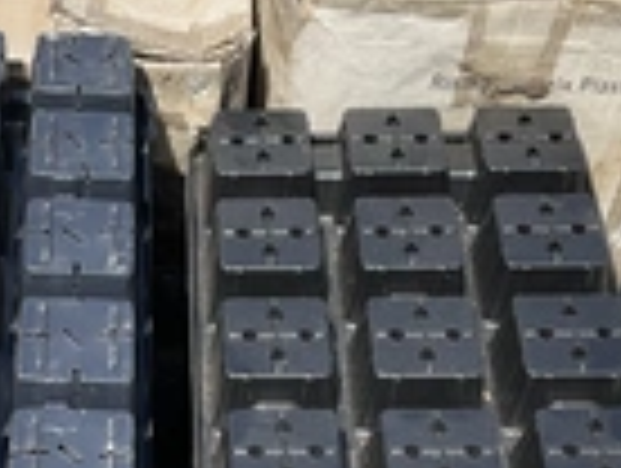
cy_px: 490
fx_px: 1510
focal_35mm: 84
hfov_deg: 22.9
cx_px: 122
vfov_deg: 17.1
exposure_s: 1/1490
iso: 25
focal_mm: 3
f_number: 1.8
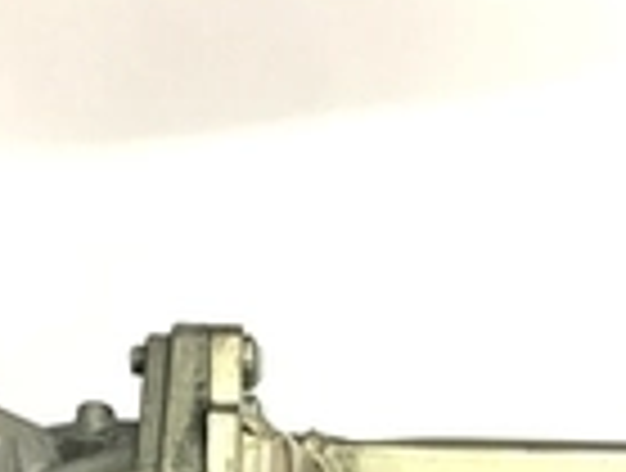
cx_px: 376
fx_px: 2013
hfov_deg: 17.7
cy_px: 800
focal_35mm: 111
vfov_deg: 12.4
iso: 80
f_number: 2.2
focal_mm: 4.15
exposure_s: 1/33
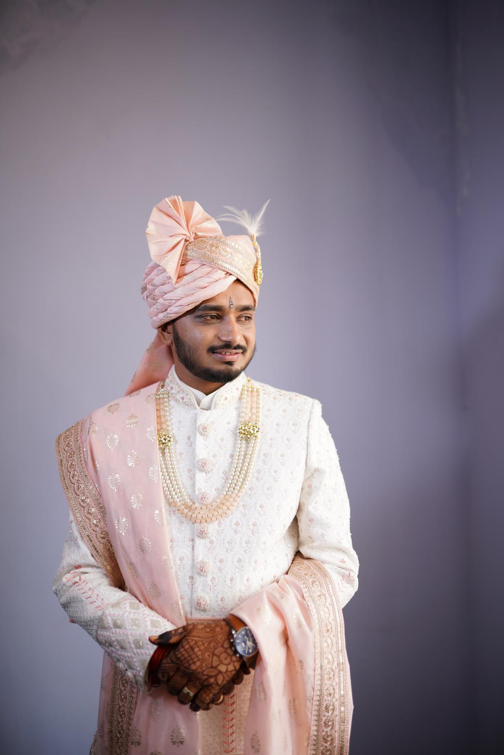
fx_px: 735
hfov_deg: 37.9
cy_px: 378
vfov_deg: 54.4
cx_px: 252
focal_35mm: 35
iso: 100
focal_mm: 35
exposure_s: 1/125
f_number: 1.4
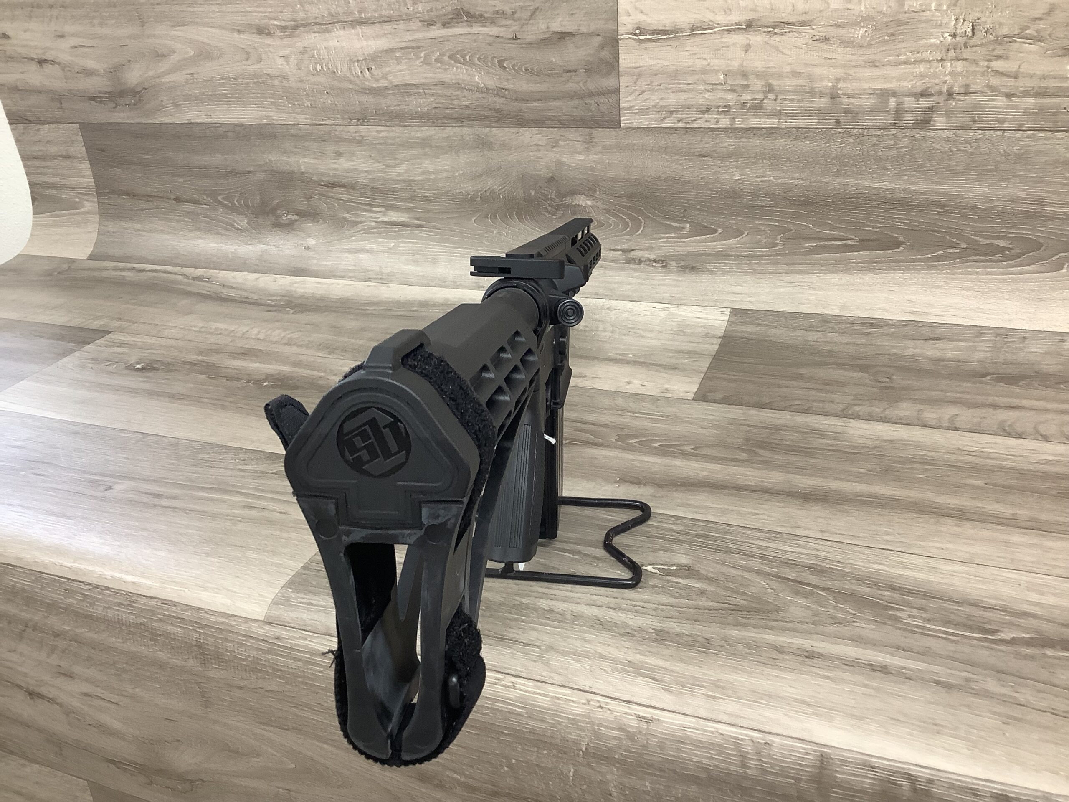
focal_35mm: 31
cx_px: 534
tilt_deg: -27.6
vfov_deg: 45.4
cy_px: 401
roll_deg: +2.5
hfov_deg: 58.4
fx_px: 957
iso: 125
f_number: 2.4
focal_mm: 3.3
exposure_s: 1/60
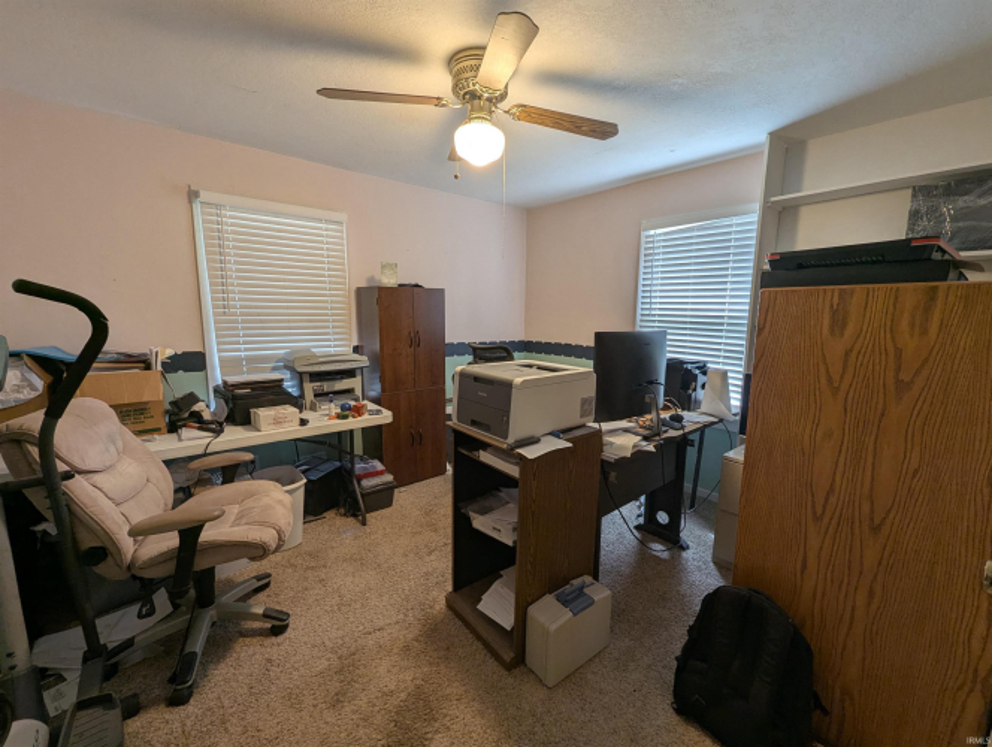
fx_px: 373
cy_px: 374
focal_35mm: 13
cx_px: 496
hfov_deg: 106.1
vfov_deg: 90.1
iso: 62
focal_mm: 1.95
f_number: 2.2
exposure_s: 1/40
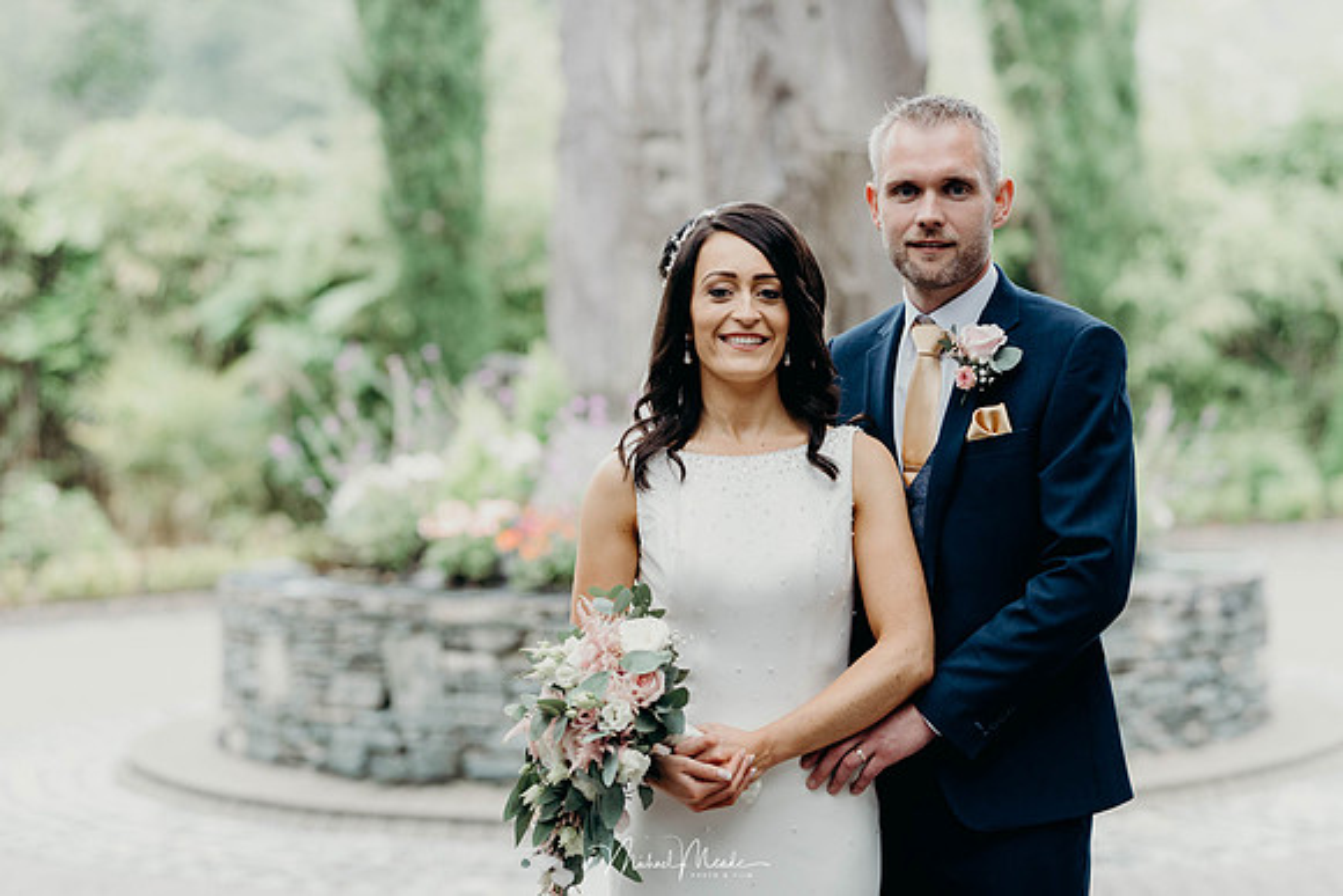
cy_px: 448
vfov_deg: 16.1
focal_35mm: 85
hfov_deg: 23.9
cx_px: 672
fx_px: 3172
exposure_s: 1/320
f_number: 2
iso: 500
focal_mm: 85
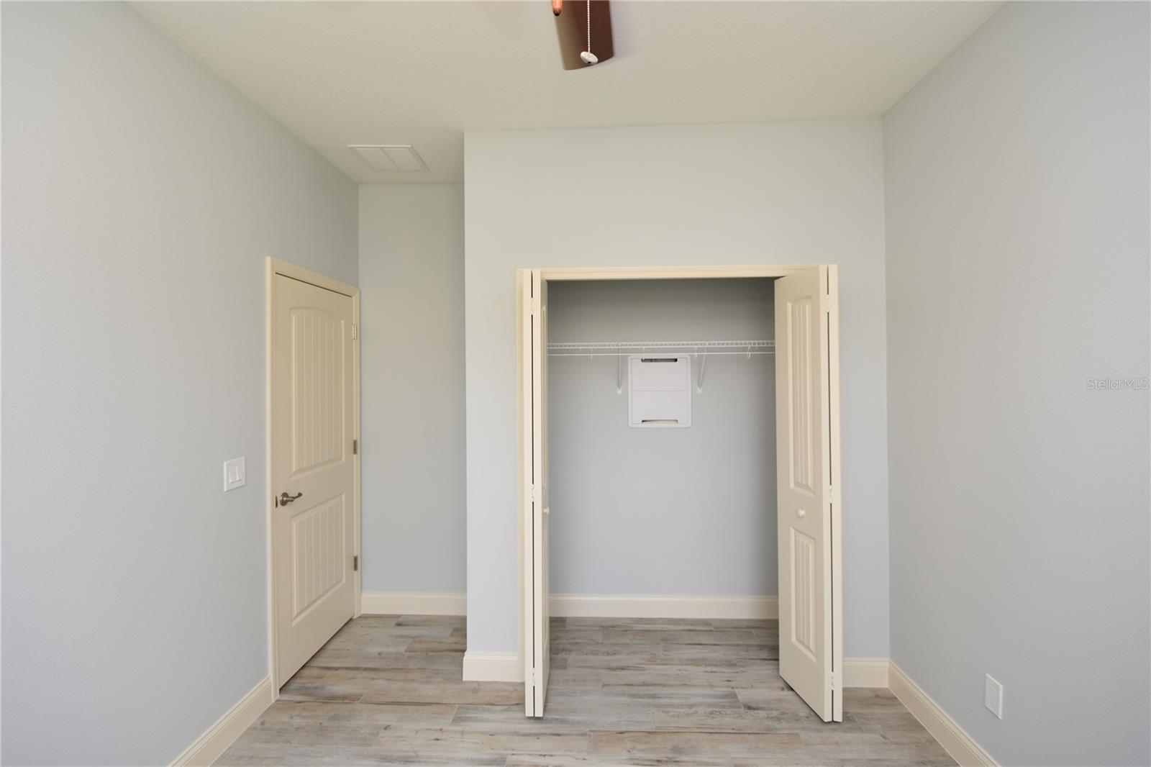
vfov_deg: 77.3
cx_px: 576
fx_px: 479
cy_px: 384
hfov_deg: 100.4
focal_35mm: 15
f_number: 4.5
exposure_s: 1/80
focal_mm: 10
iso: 200
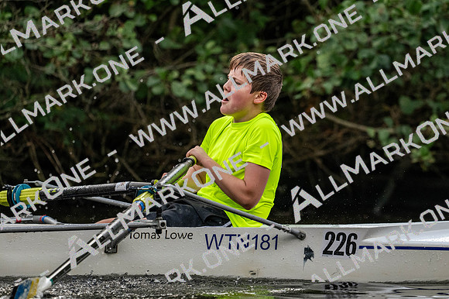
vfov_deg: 2.3
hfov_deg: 3.4
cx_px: 224
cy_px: 150
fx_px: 7480
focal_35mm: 600
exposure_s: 1/2500
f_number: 4.5
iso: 1000
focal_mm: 400
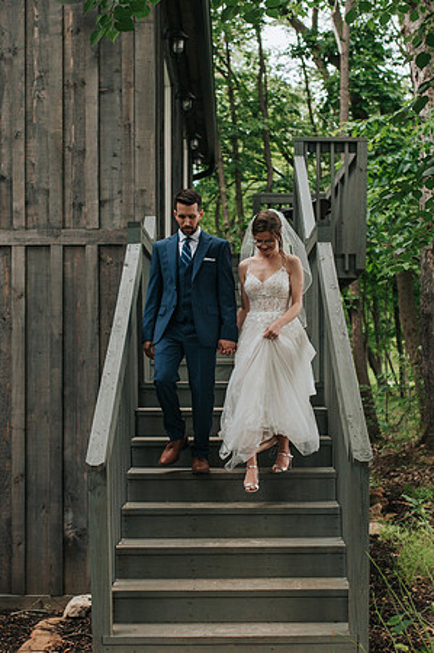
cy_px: 379
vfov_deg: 32.8
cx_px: 209
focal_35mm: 61
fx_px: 1107
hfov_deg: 22.2
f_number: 2.8
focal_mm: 35
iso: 640
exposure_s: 1/800
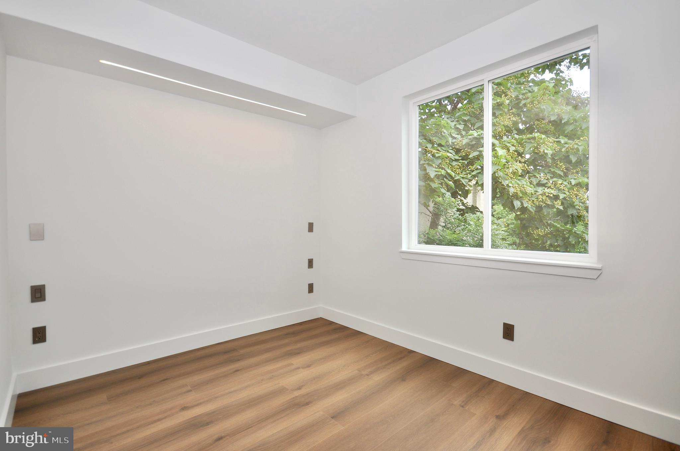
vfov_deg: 71.9
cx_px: 340
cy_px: 226
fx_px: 311
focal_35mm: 16
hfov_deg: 95.1
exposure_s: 1/60
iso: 100
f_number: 4.2
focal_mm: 11
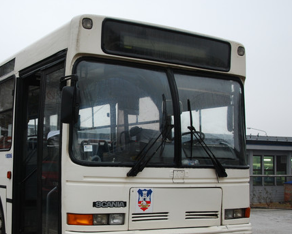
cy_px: 139
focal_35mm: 53
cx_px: 81
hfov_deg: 34.9
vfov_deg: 28.7
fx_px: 456
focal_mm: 25
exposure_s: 1/25
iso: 250
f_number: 4
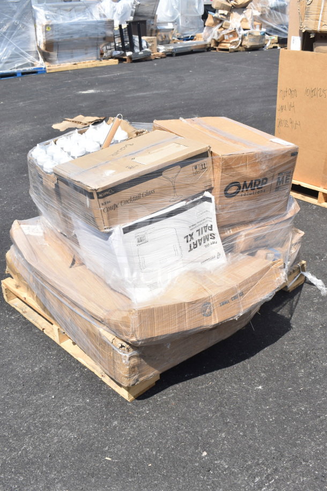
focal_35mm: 36
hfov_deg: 36.9
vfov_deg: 53.1
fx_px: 490
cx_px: 164
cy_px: 246
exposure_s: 1/320
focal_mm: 24
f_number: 9
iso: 200
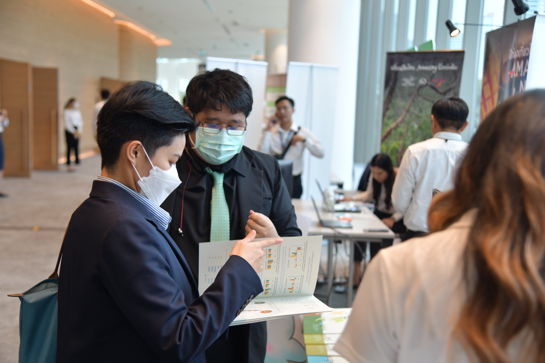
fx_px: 757
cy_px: 182
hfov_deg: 39.6
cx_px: 272
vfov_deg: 27.0
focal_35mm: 50
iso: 400
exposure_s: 1/200
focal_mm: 50
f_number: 4
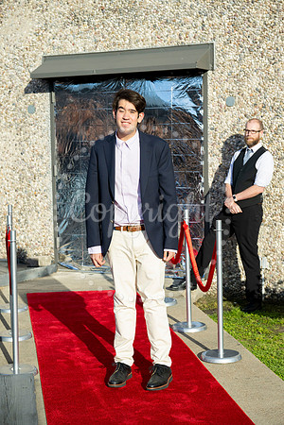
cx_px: 142
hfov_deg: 20.0
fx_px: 805
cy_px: 212
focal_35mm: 68
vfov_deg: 29.7
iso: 400
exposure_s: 1/2500
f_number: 5.6
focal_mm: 68
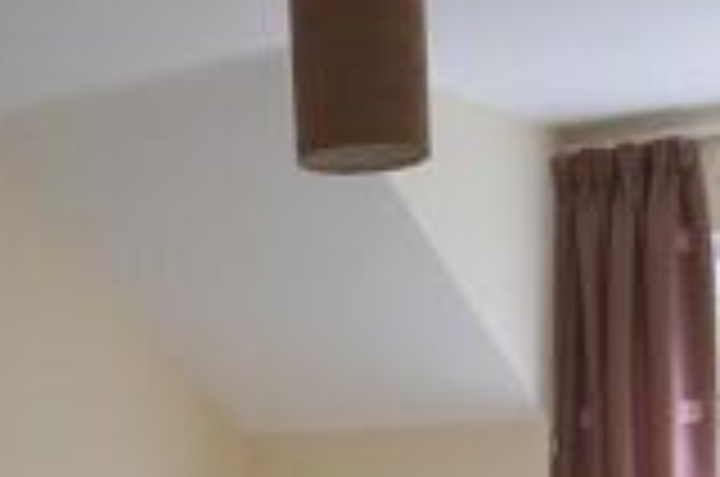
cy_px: 652
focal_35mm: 80
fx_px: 1598
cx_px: 292
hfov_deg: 25.4
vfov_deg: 15.9
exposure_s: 1/40
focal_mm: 13
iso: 400
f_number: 4.5
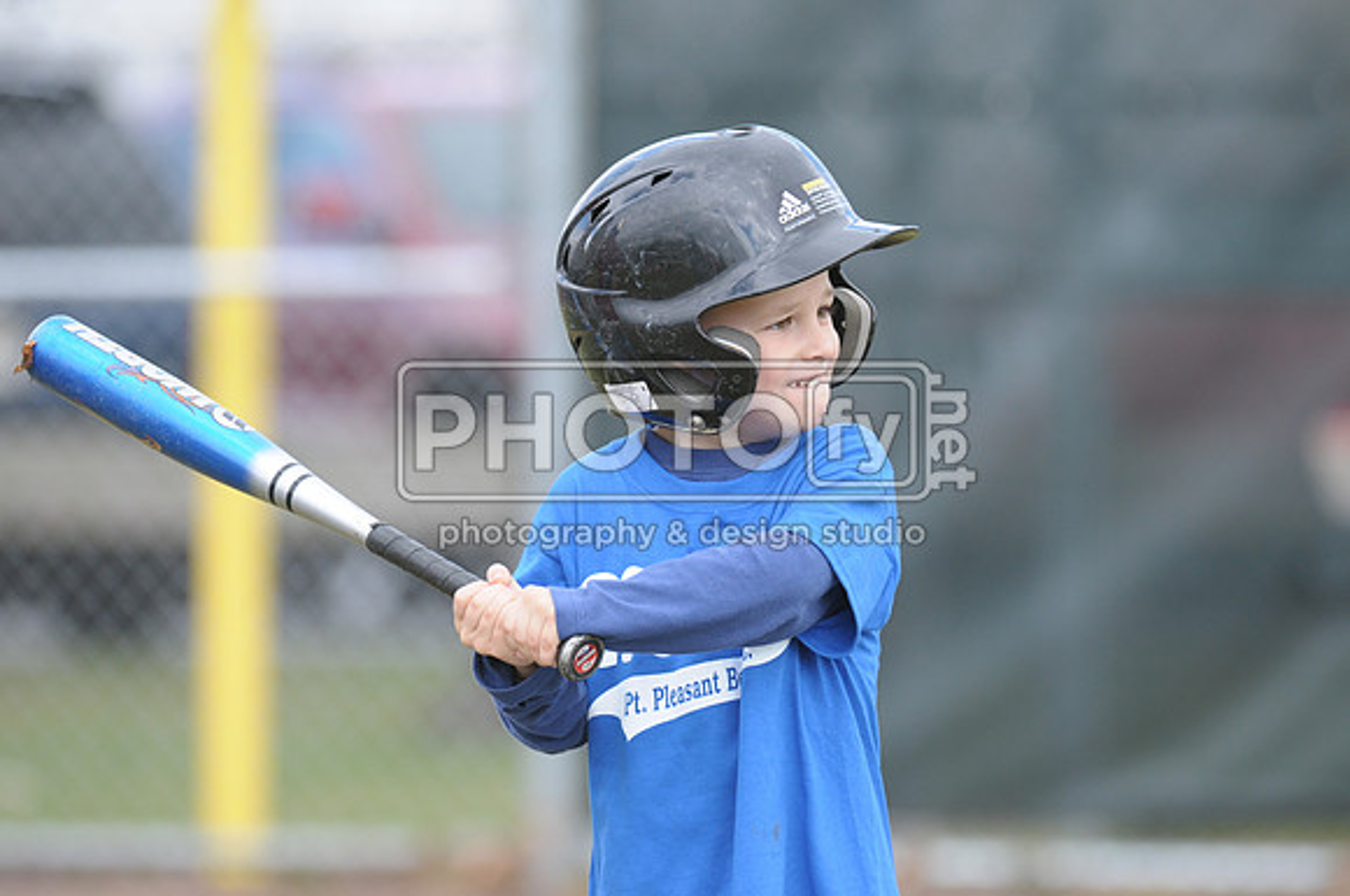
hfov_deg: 5.1
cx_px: 675
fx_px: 15166
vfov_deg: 3.4
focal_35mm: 405
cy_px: 448
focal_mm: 270
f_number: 4
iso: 400
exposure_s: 1/640
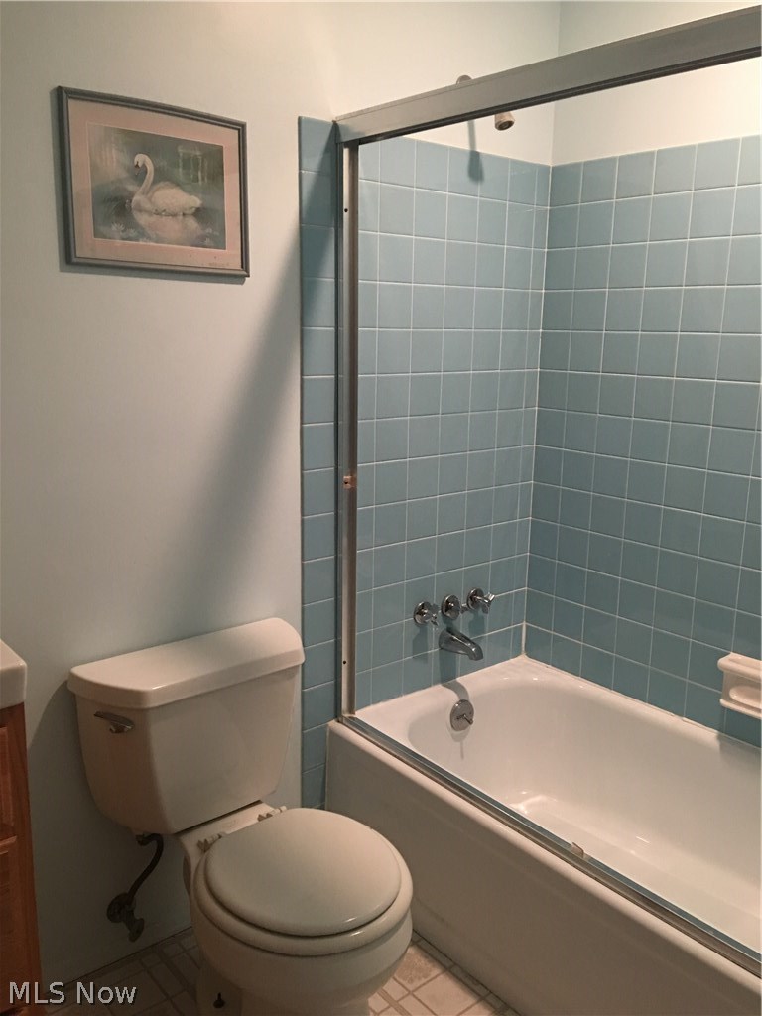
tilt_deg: -13.4
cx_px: 381
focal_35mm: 29
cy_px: 508
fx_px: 851
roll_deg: -0.3
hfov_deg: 48.2
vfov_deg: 61.7
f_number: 2.2
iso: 100
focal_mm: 4.15
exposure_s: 1/10
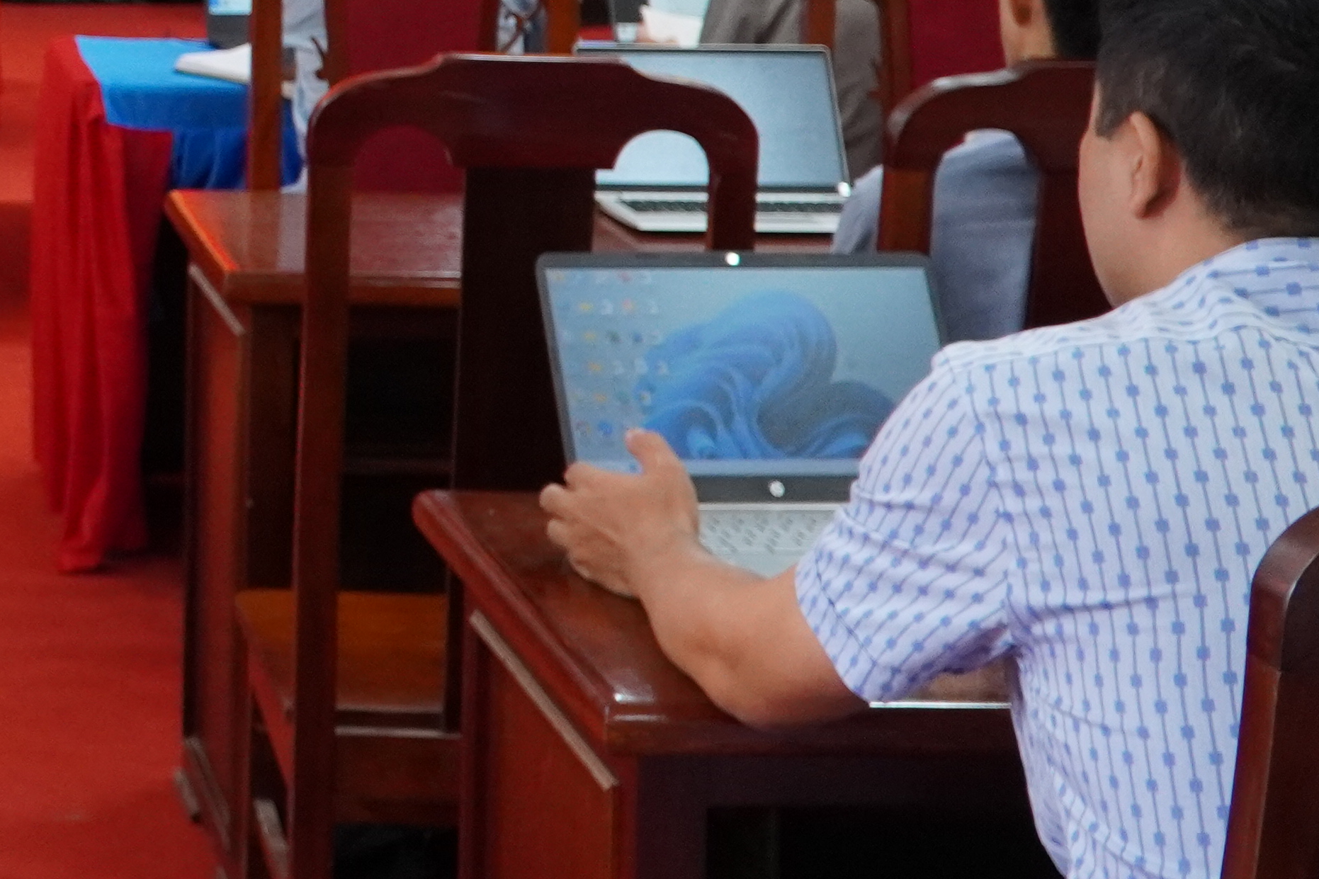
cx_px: -509
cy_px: -149
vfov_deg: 15.2
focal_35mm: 87
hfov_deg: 20.8
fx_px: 3187
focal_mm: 18
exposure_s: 1/160
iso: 1600
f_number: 4
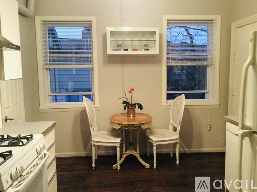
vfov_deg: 44.1
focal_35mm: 32
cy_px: 96
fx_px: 237
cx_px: 128
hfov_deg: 56.9
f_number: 2.4
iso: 250
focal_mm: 3.3
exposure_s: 1/24
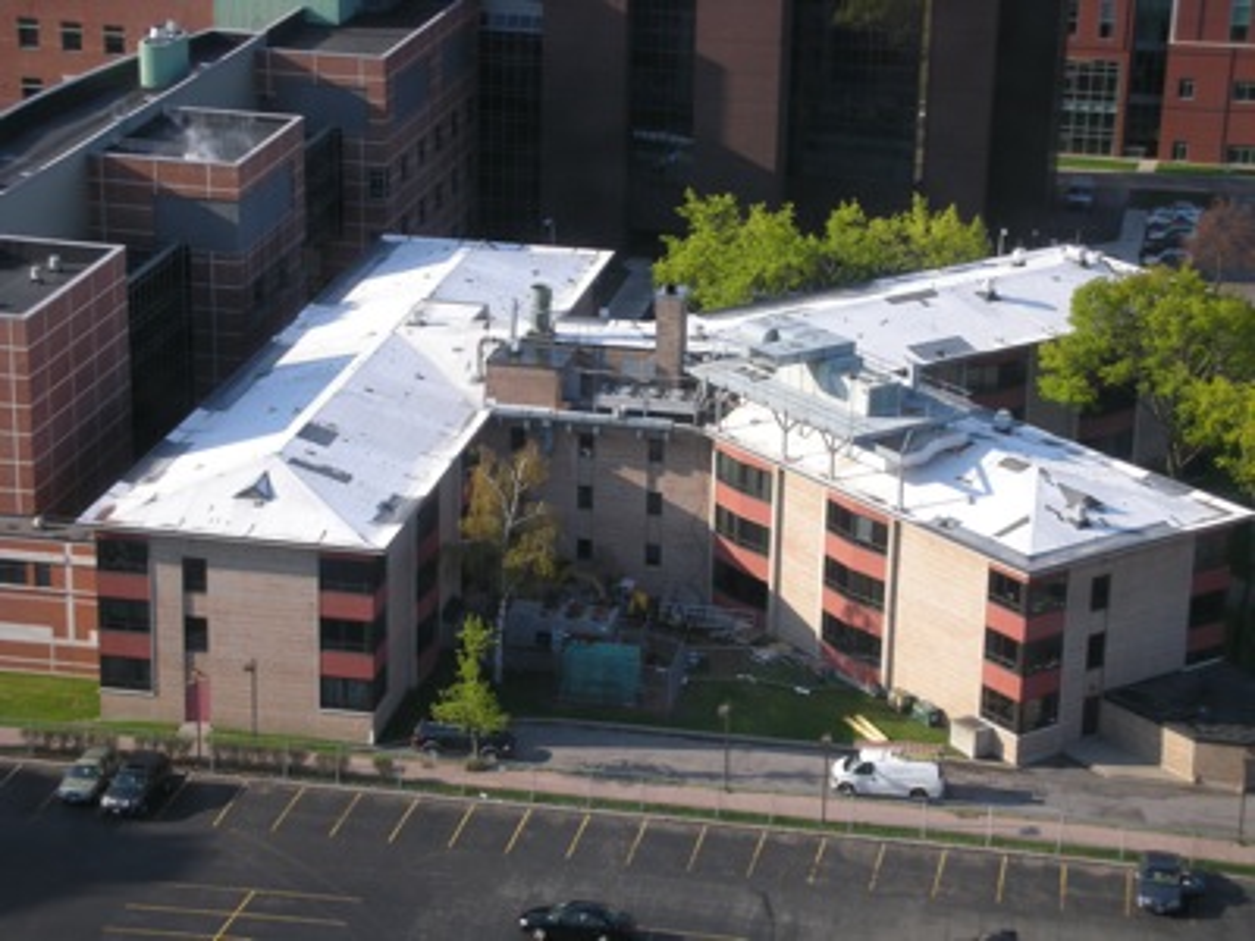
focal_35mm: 86
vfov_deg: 17.2
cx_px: 628
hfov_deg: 22.8
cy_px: 470
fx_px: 3118
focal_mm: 14.3
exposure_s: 1/81.6
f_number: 4.5
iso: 50
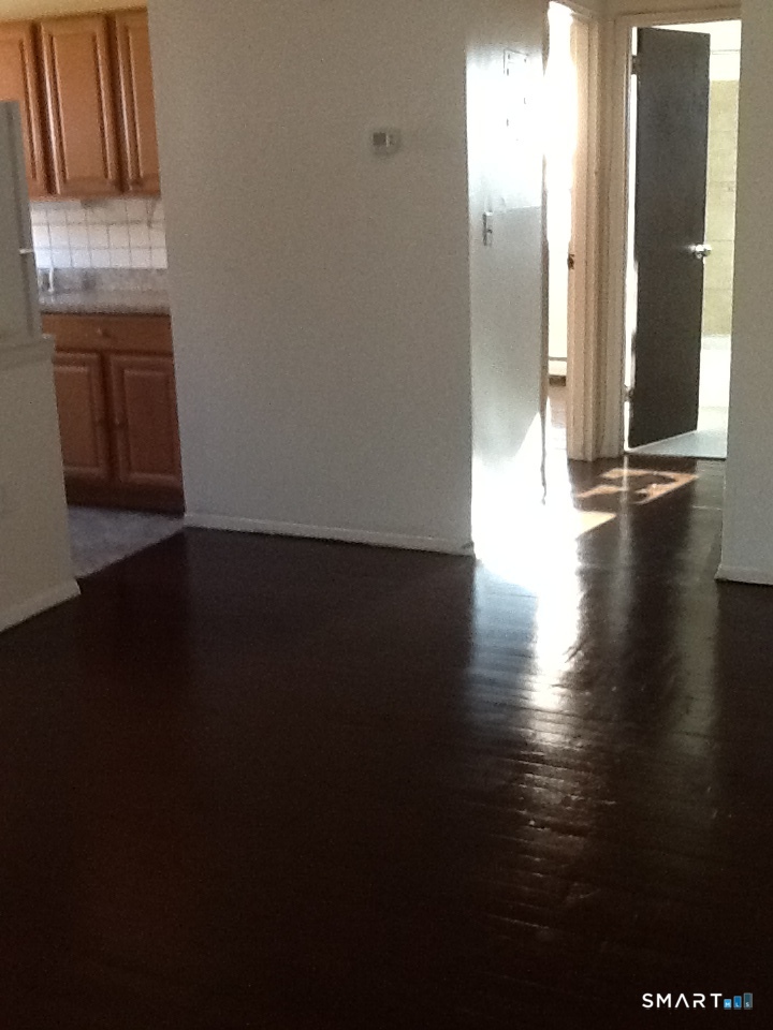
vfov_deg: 42.9
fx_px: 1310
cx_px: 386
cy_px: 515
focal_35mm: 44
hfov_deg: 32.9
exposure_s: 1/30
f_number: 2.4
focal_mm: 2.03
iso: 200
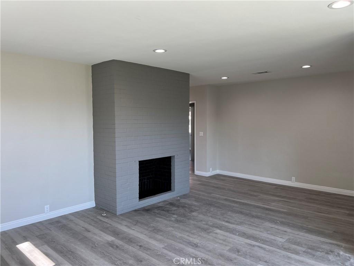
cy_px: 133
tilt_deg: -4.0
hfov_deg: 67.3
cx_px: 177
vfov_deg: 53.1
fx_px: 266
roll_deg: +0.1
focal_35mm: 26
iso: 40
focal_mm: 5.7
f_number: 1.5
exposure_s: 1/162
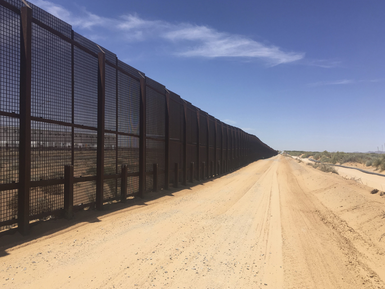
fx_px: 345
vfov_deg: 45.4
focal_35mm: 31
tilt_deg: -0.5
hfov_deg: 58.4
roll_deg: -0.3
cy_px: 144
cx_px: 192
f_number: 2.2
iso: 25
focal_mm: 4.15
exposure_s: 1/1832
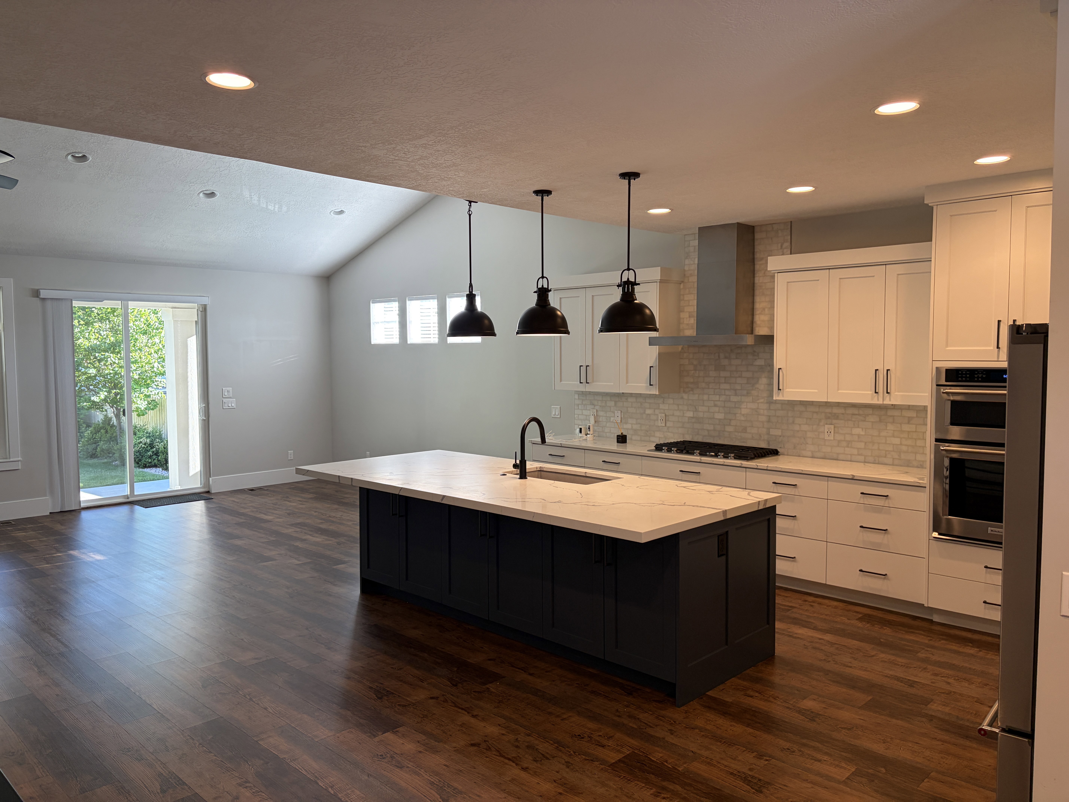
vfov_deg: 53.1
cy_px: 401
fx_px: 803
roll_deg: +0.4
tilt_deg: -2.3
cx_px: 534
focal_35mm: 26
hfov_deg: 67.3
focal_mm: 5.96
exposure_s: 1/120
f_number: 1.6
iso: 125
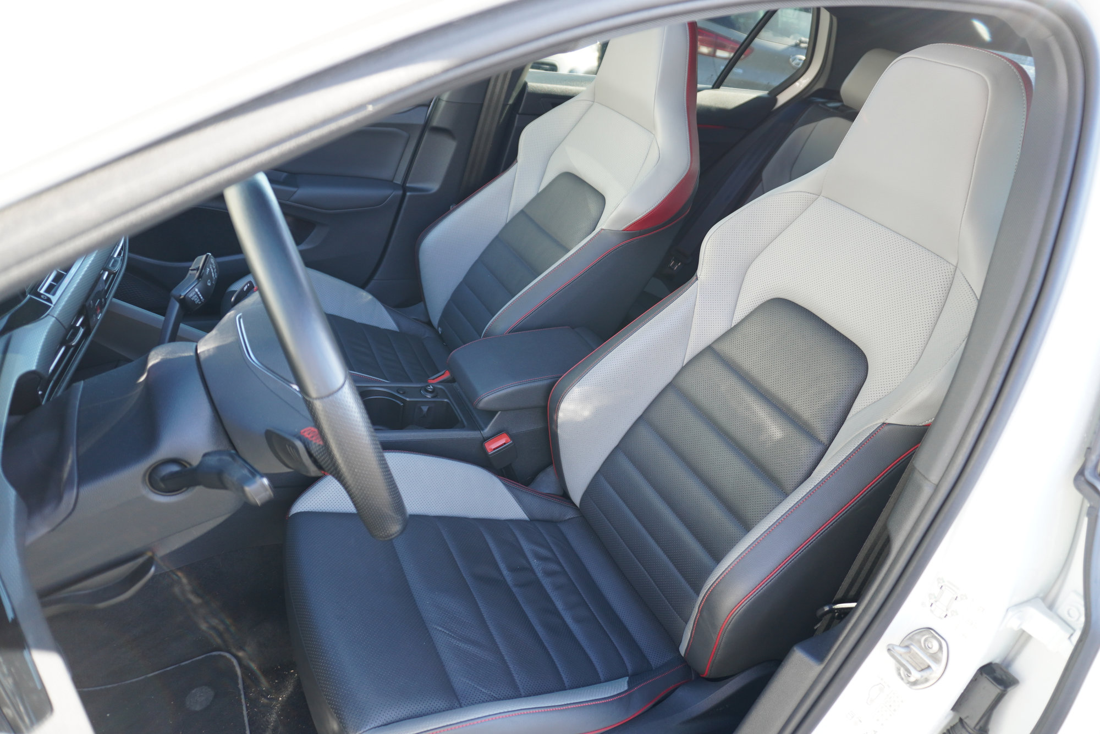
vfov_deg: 53.2
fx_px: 734
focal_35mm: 24
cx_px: 550
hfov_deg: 73.7
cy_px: 367
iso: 200
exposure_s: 1/30
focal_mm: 16
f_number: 3.5
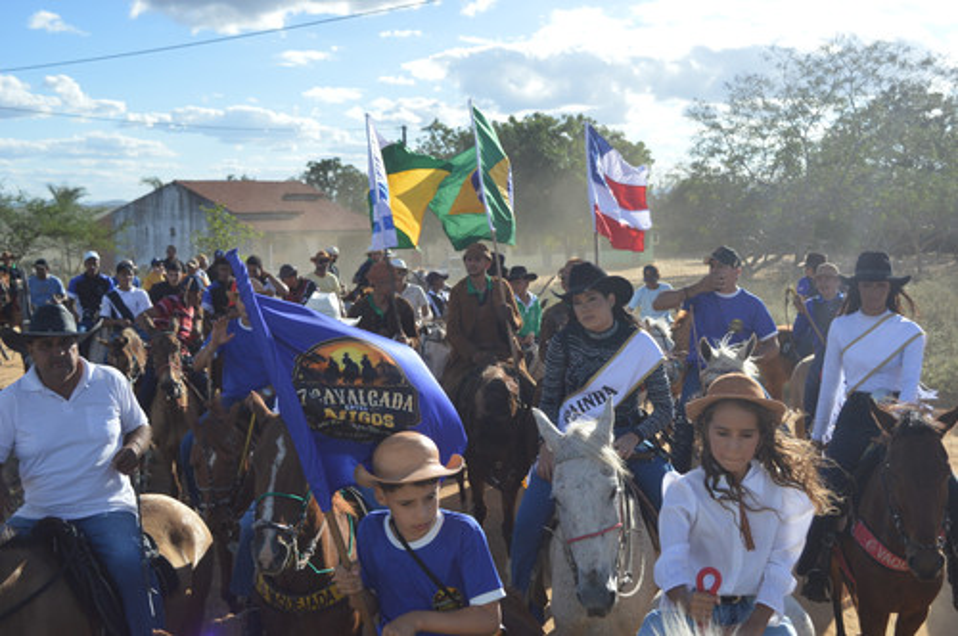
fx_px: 1036
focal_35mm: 39
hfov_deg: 49.6
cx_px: 479
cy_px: 318
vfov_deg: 34.1
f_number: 5.6
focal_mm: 26
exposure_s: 1/1600
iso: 400
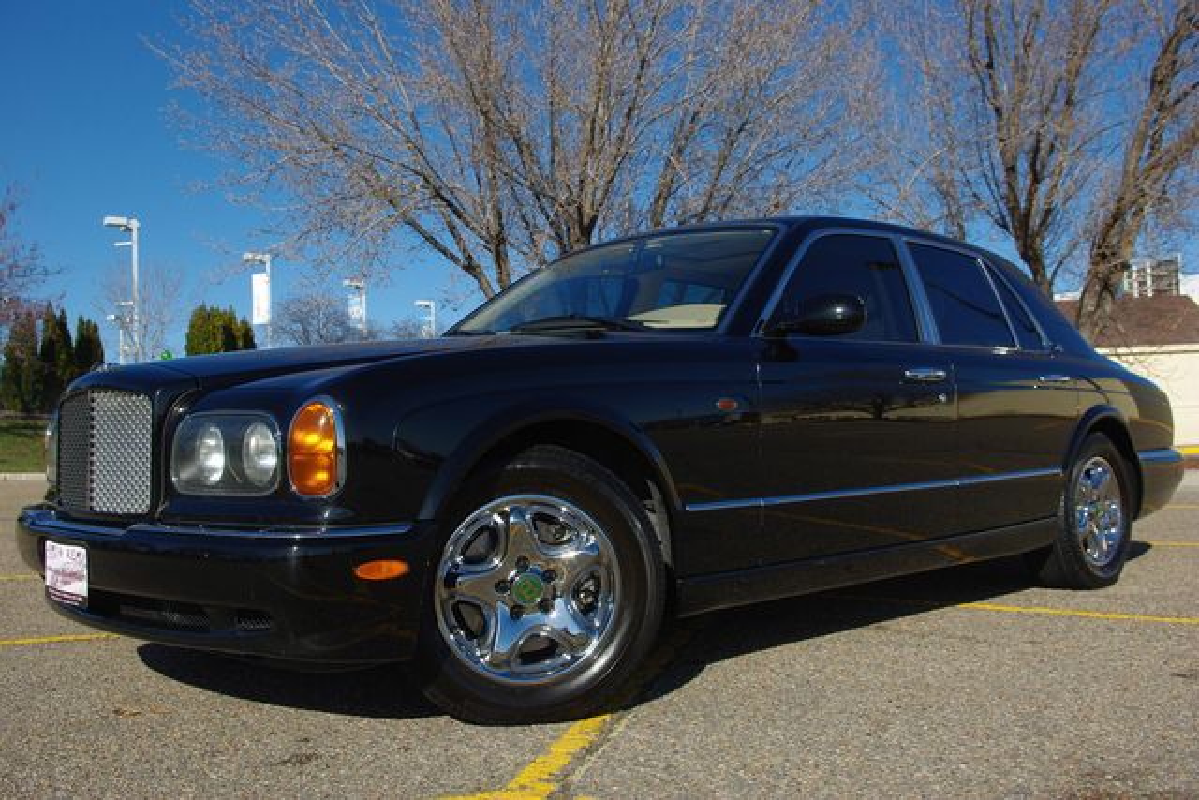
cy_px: 400
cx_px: 600
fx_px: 1199
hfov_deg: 53.1
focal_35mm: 36
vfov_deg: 36.9
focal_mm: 24.38
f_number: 8
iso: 100
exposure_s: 1/350
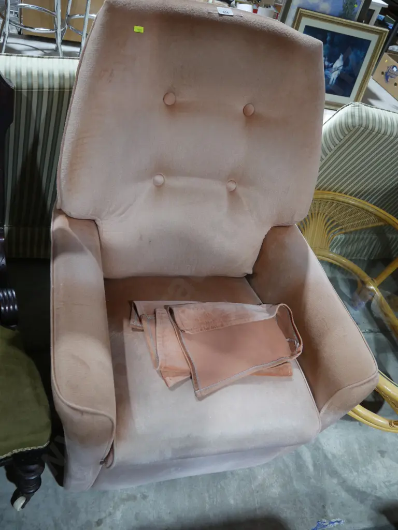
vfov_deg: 56.8
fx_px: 491
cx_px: 199
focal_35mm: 32
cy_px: 265
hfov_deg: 44.2
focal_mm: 16
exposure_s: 1/60
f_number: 3.6
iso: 640
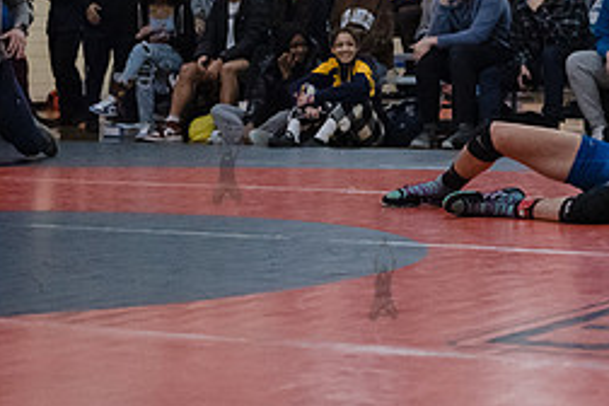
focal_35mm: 115
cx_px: 694
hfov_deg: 17.1
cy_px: 161
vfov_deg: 11.9
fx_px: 1945
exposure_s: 1/400
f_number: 3.2
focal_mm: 50
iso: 8000
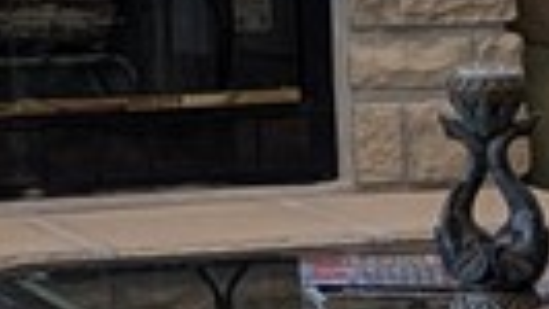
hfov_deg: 10.4
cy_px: -260
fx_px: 2928
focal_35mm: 201
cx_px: -221
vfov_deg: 5.9
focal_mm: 6.9
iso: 31
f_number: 1.68
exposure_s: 1/60
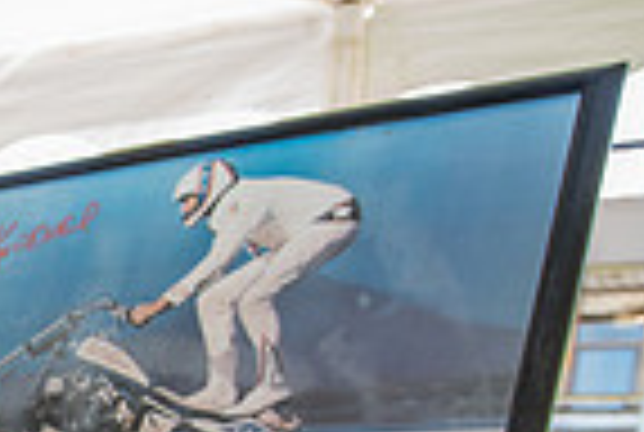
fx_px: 1542
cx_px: -563
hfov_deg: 18.0
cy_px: 699
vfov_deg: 14.6
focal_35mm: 86
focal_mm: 20
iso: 1000
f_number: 5
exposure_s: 1/200
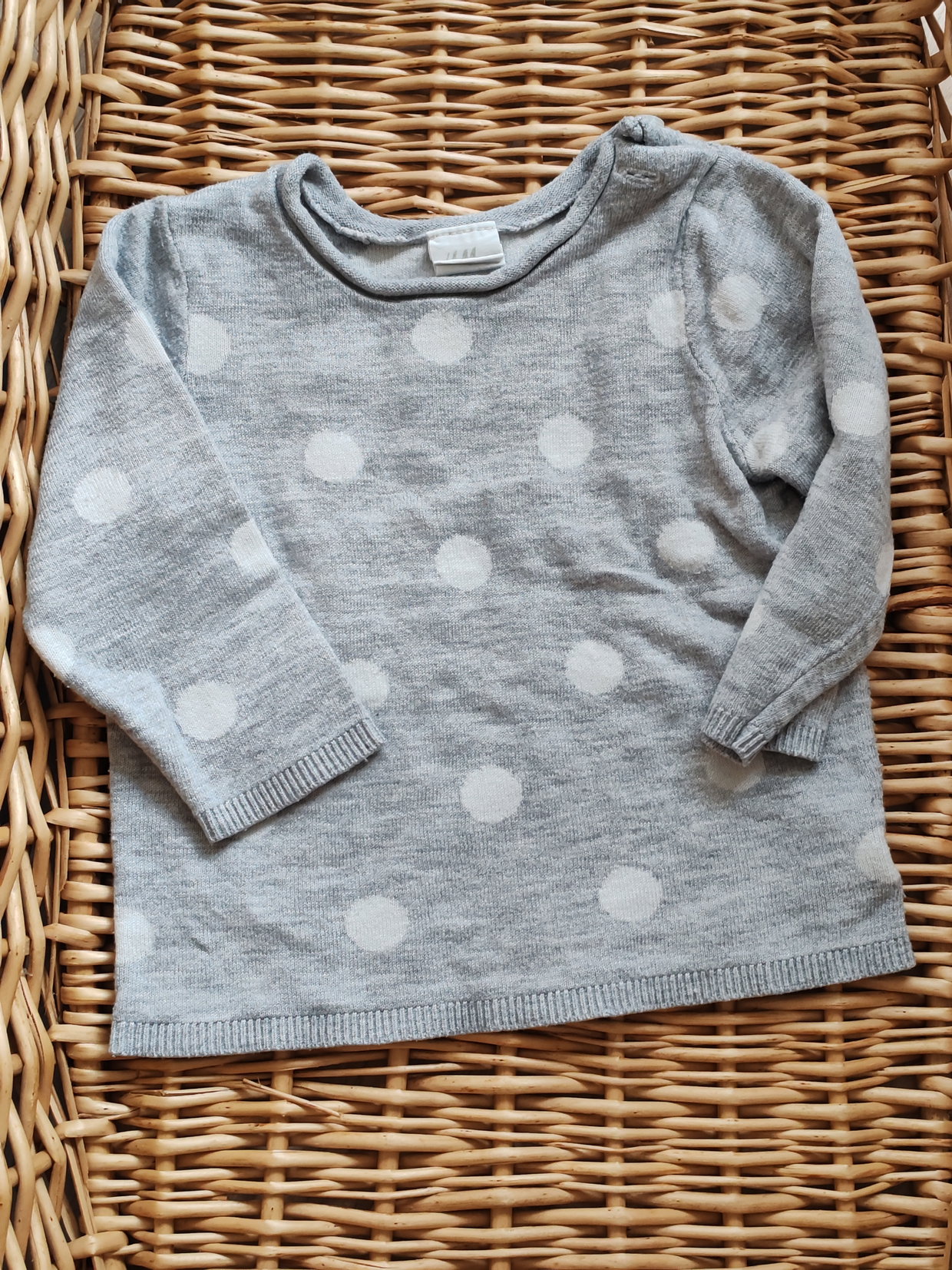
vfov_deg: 35.5
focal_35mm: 54
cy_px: 635
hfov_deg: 27.0
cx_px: 476
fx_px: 1980
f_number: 1.9
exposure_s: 1/100
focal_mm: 6.12
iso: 800
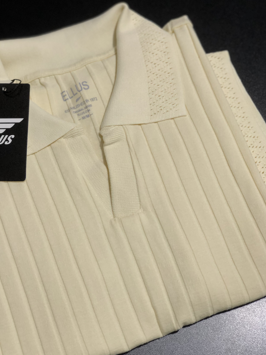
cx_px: 113
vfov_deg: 30.2
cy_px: 160
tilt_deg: -66.9
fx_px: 656
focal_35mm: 64
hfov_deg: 22.9
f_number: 2.4
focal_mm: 6
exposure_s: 1/60
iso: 32
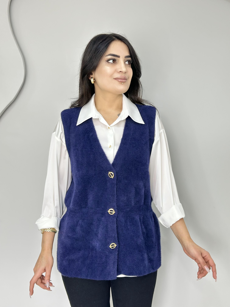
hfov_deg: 30.3
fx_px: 425
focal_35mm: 48
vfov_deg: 39.7
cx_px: 115
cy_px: 154
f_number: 1.78
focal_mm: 6.86
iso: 125
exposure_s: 1/50
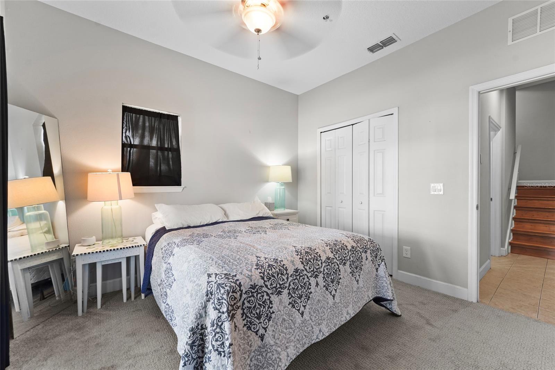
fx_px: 216
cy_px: 185
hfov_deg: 104.3
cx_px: 278
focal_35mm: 14
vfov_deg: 81.2
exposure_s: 1/2.5
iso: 200
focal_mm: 14
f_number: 8
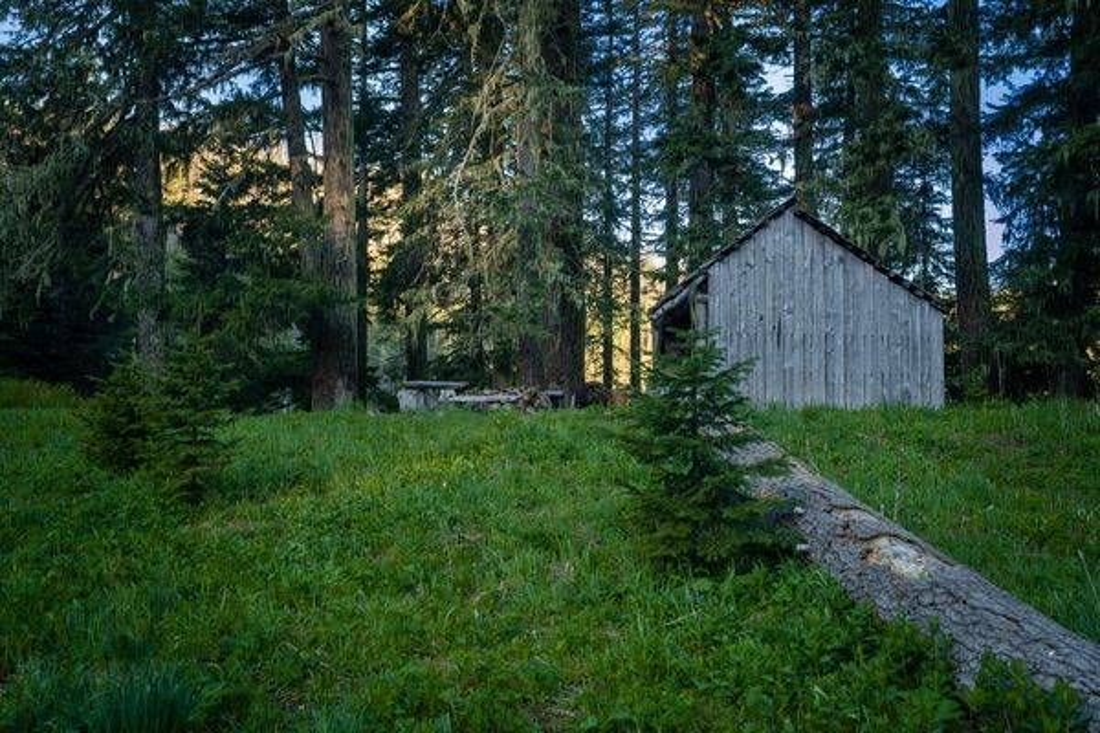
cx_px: 550
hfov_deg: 55.8
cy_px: 366
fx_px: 1039
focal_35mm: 34
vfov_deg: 38.9
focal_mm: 34
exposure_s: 1/60
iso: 200
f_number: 3.5
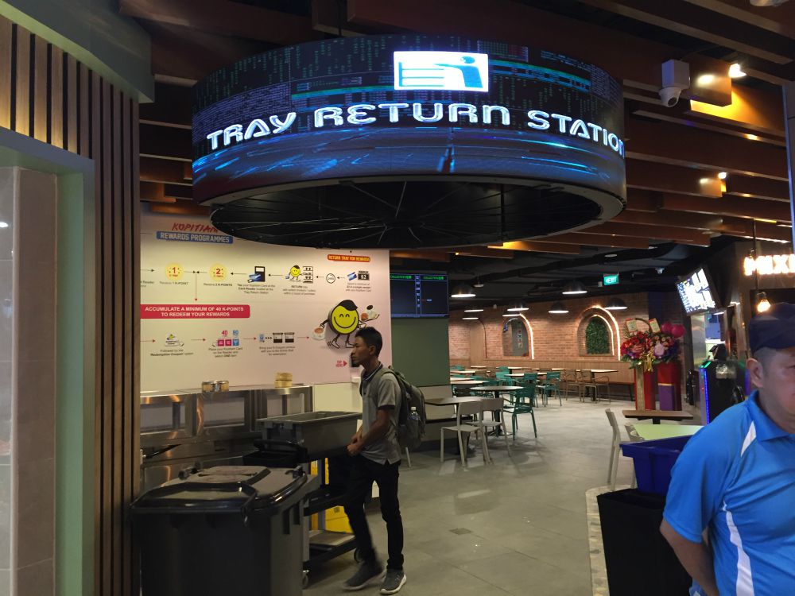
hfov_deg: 61.7
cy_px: 298
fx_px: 666
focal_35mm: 29
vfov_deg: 48.2
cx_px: 398
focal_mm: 4.15
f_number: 2.2
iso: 160
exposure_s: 1/33
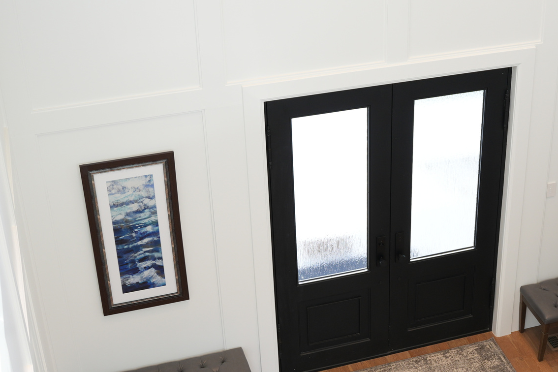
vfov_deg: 20.9
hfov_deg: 30.0
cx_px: 467
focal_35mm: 65
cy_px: 178
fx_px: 1007
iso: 160
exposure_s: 1/40
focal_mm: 24
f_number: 2.8
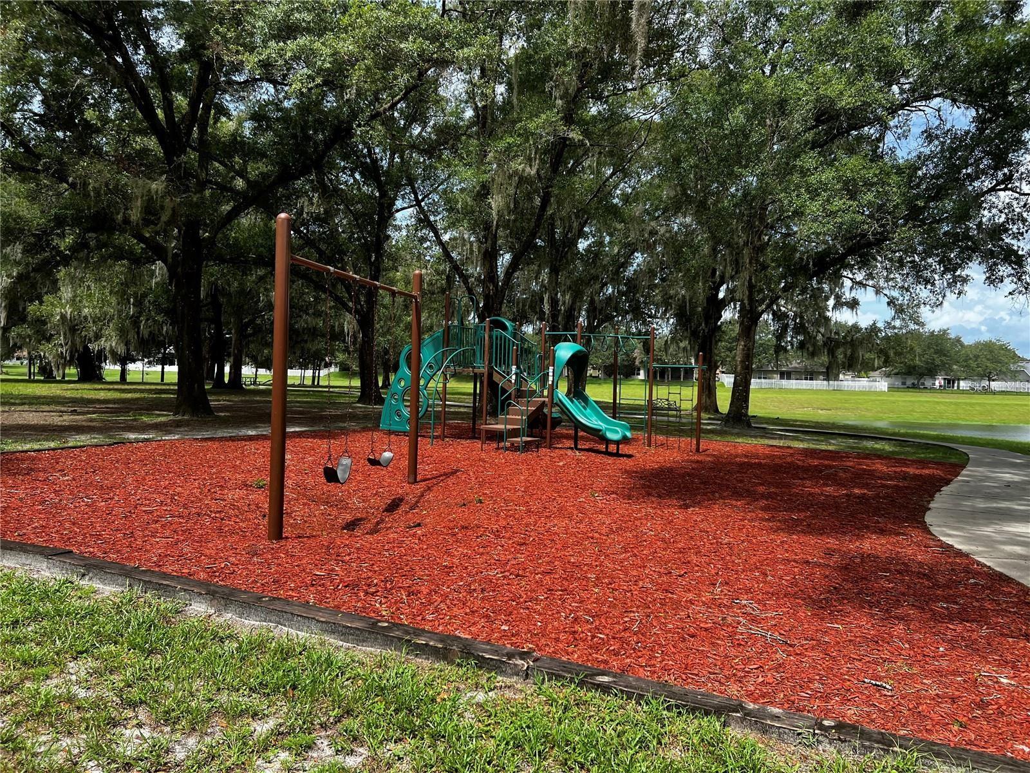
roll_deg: -0.4
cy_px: 386
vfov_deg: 53.1
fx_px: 774
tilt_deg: -3.8
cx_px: 515
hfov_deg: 67.3
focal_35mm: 26
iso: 50
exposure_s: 1/1645
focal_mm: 5.7
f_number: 1.5
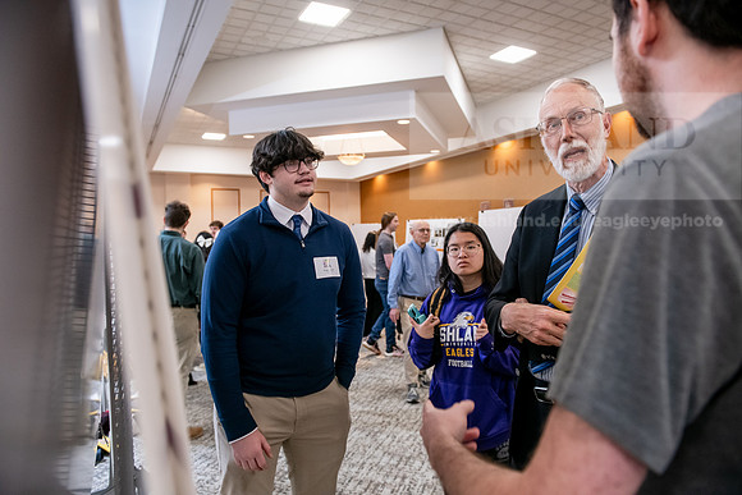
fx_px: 495
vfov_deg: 53.2
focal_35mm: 24
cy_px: 248
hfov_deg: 73.7
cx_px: 371
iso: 1600
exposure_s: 1/160
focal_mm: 24
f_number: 3.5
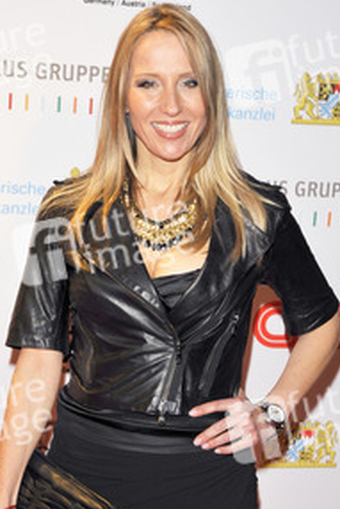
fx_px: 1387
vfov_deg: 20.7
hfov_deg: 14.0
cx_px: 156
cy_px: 333
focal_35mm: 98
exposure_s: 1/250
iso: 800
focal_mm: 70
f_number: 6.3
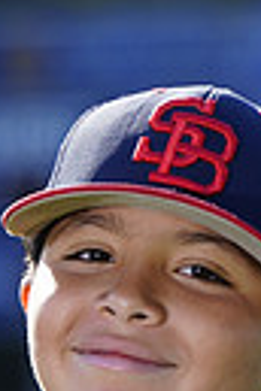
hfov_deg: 1.6
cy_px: 627
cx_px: 11
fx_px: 9624
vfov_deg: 2.3
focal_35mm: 885
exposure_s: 1/250
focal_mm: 197
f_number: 5
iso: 100
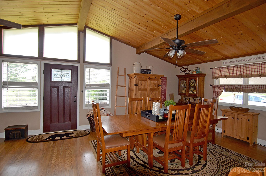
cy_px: 88
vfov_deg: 67.1
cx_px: 133
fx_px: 133
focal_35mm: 18
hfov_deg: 90.1
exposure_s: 1/125
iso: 400
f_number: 4
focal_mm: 12
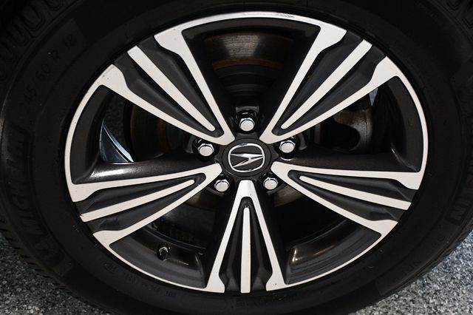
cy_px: 158
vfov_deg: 20.3
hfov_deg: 30.1
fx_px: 880
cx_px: 236
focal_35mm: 67
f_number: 4.5
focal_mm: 45
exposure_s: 1/100
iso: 3200
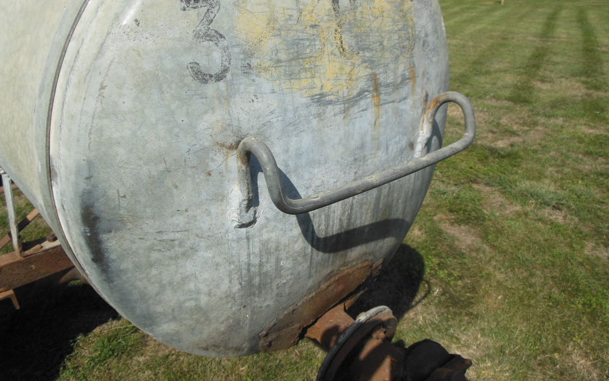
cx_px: 304
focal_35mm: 27
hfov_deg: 68.4
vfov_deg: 46.0
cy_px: 193
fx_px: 448
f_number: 6.4
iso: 125
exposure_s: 1/640
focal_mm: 4.5
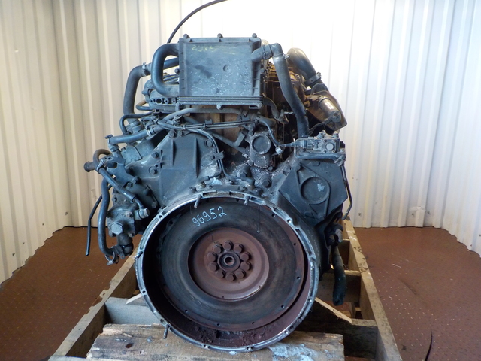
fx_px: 417
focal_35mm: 30
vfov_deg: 46.8
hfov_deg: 60.0
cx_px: 240
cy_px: 180
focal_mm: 4.1
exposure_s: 1/30
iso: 280
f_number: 3.3
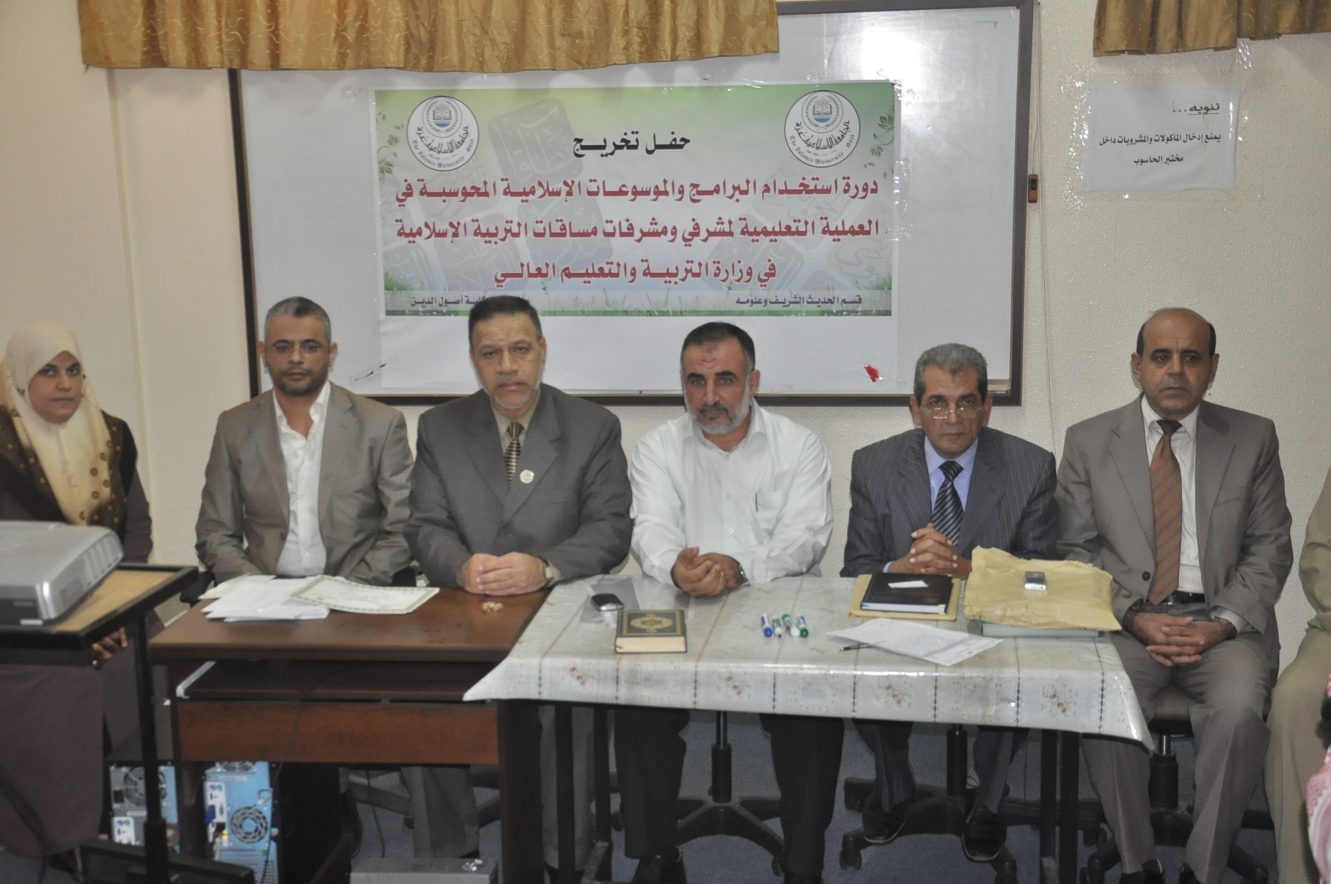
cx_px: 666
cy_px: 442
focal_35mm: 51
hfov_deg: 38.9
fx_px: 1883
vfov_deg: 26.4
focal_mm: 34
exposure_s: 1/60
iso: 800
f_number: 4.2
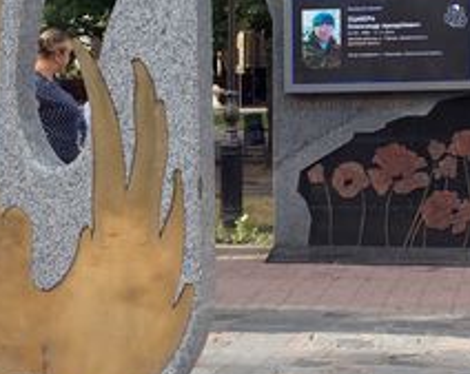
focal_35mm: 121
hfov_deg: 15.7
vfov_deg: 12.7
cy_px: 209
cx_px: 16
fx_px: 1681
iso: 100
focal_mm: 26
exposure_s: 1/200
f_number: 4.5
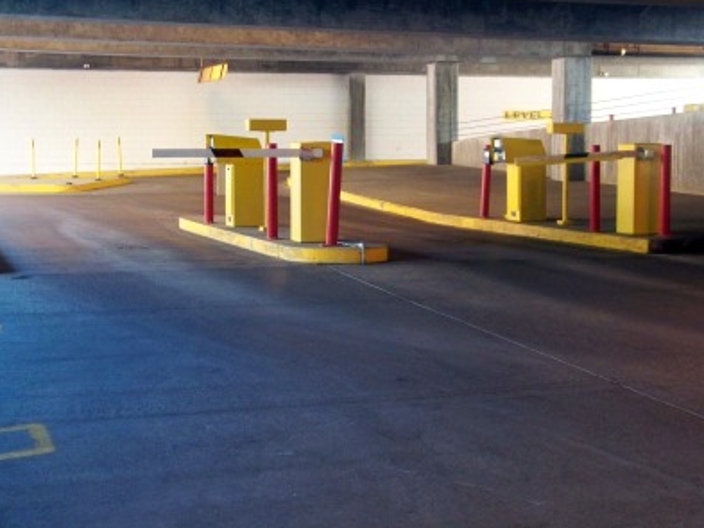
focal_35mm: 58
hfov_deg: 33.2
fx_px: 1180
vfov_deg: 25.2
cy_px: 265
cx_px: 353
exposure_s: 1/30
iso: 400
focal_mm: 11.7
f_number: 3.2
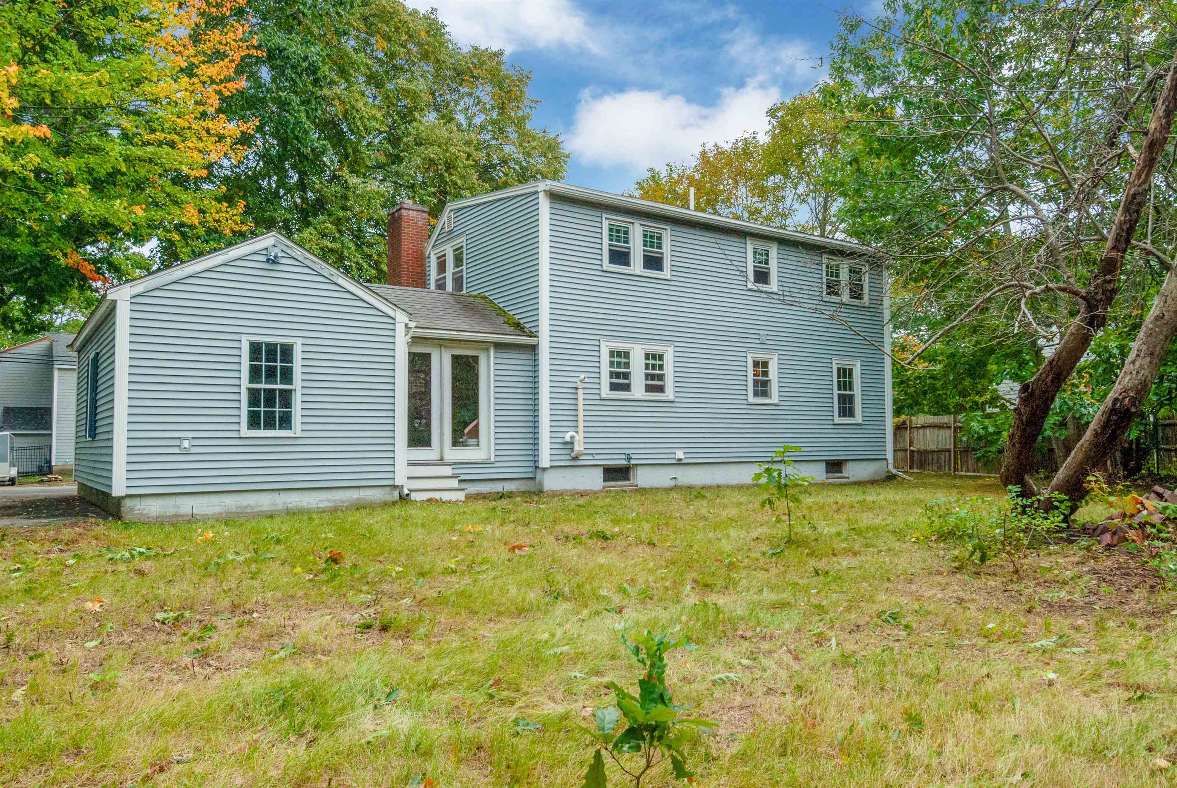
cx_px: 588
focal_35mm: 36
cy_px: 394
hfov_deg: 53.1
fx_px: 1178
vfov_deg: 37.0
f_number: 11
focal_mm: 24
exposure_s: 1/200
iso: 200
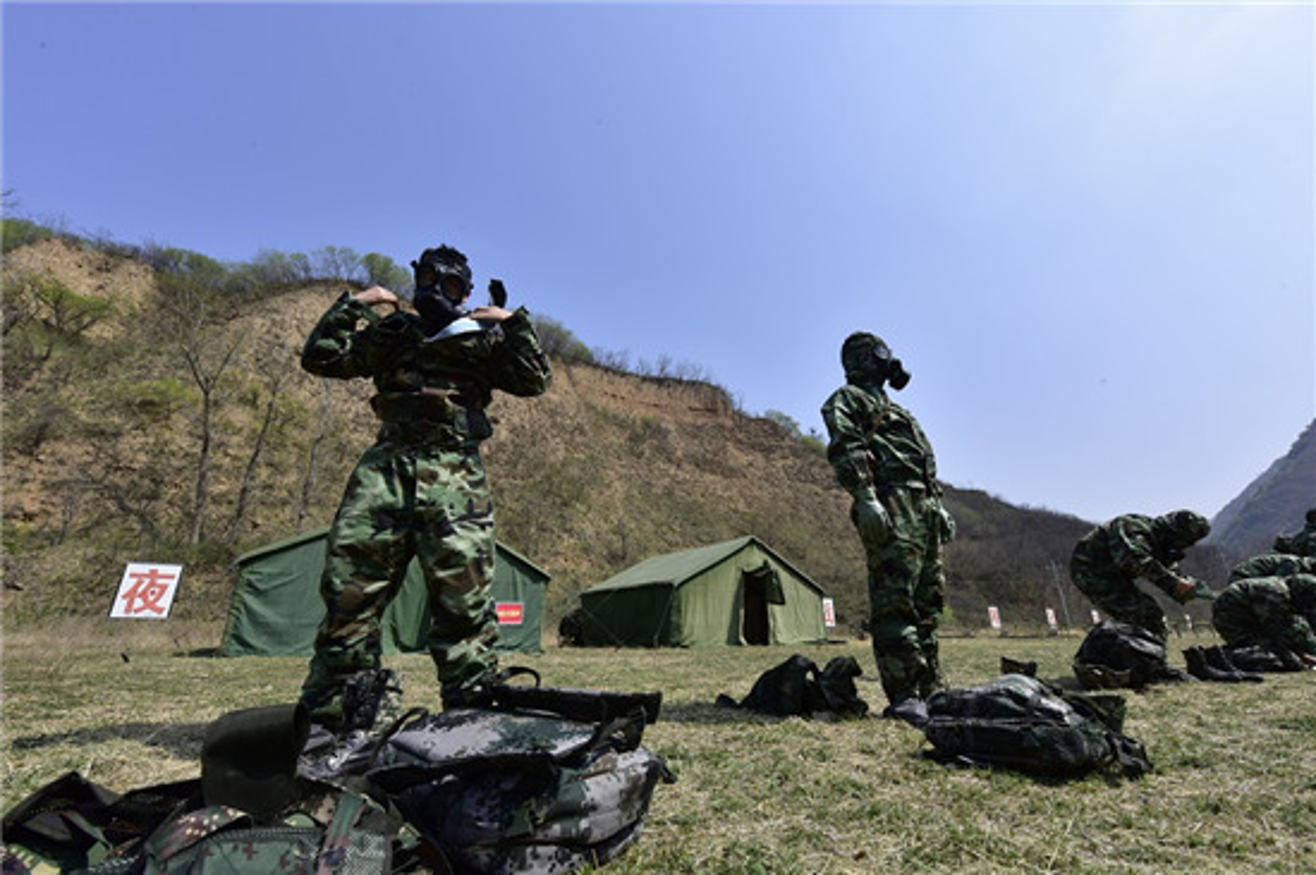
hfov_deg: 104.3
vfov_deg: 81.1
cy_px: 438
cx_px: 658
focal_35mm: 14
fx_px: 511
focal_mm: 14
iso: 320
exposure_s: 1/320
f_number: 14
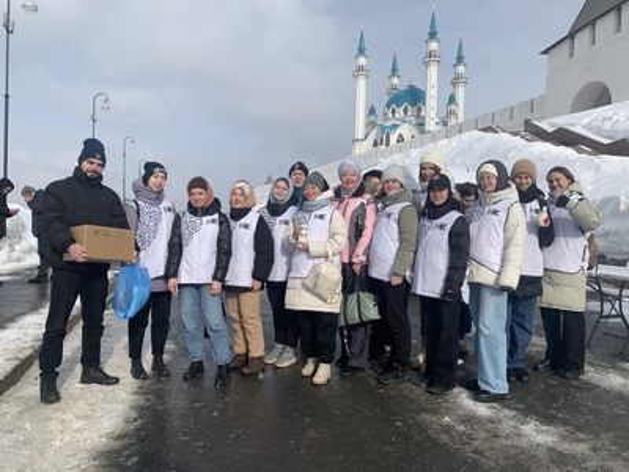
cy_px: 236
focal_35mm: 26
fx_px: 472
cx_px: 314
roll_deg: -0.3
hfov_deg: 67.3
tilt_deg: -1.6
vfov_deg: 53.1
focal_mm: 4.25
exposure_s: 1/3788
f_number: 1.8
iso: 25
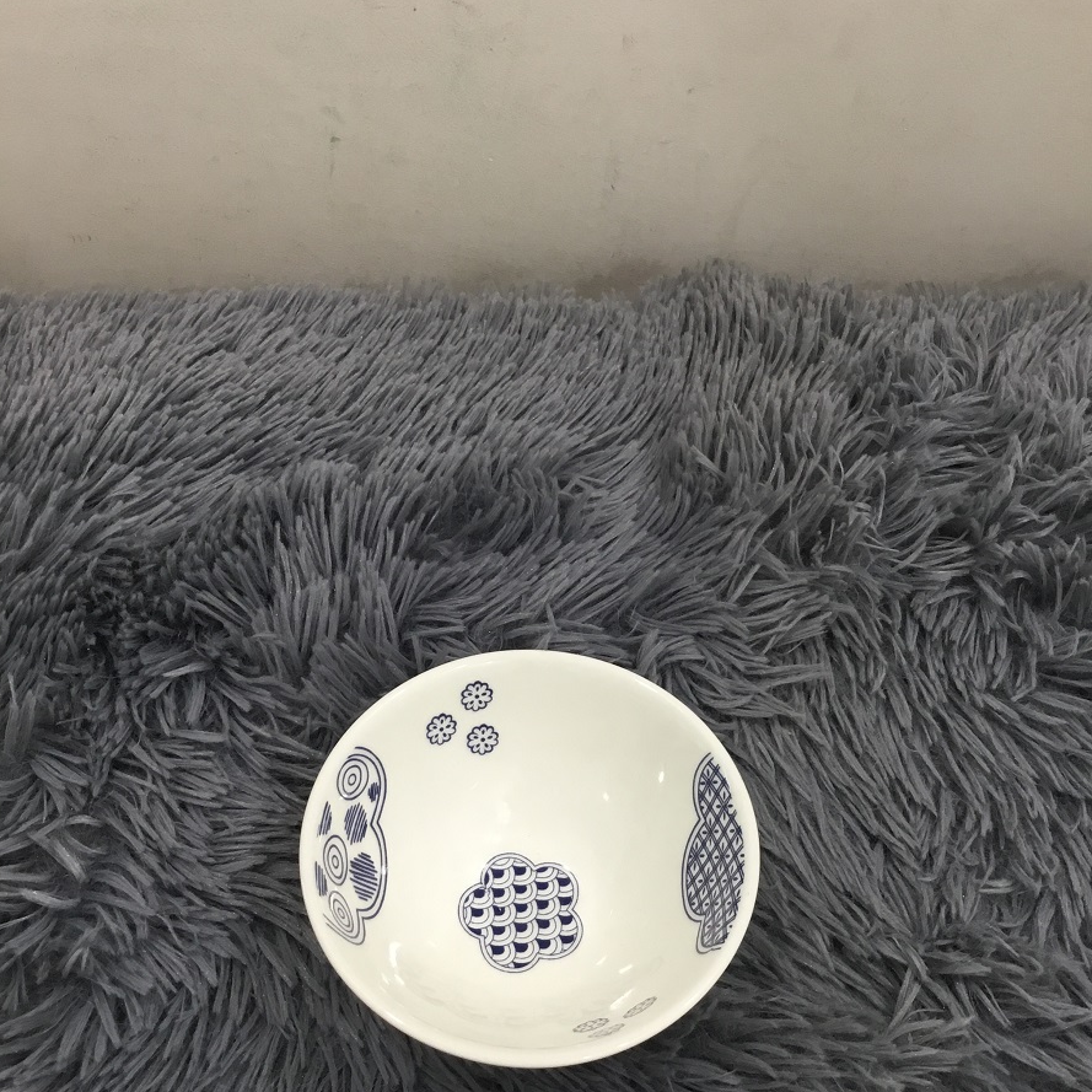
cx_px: 544
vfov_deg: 44.6
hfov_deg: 44.9
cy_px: 673
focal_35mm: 37
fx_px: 1321
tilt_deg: -58.2
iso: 80
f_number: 2.4
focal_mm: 3.3
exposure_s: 1/33
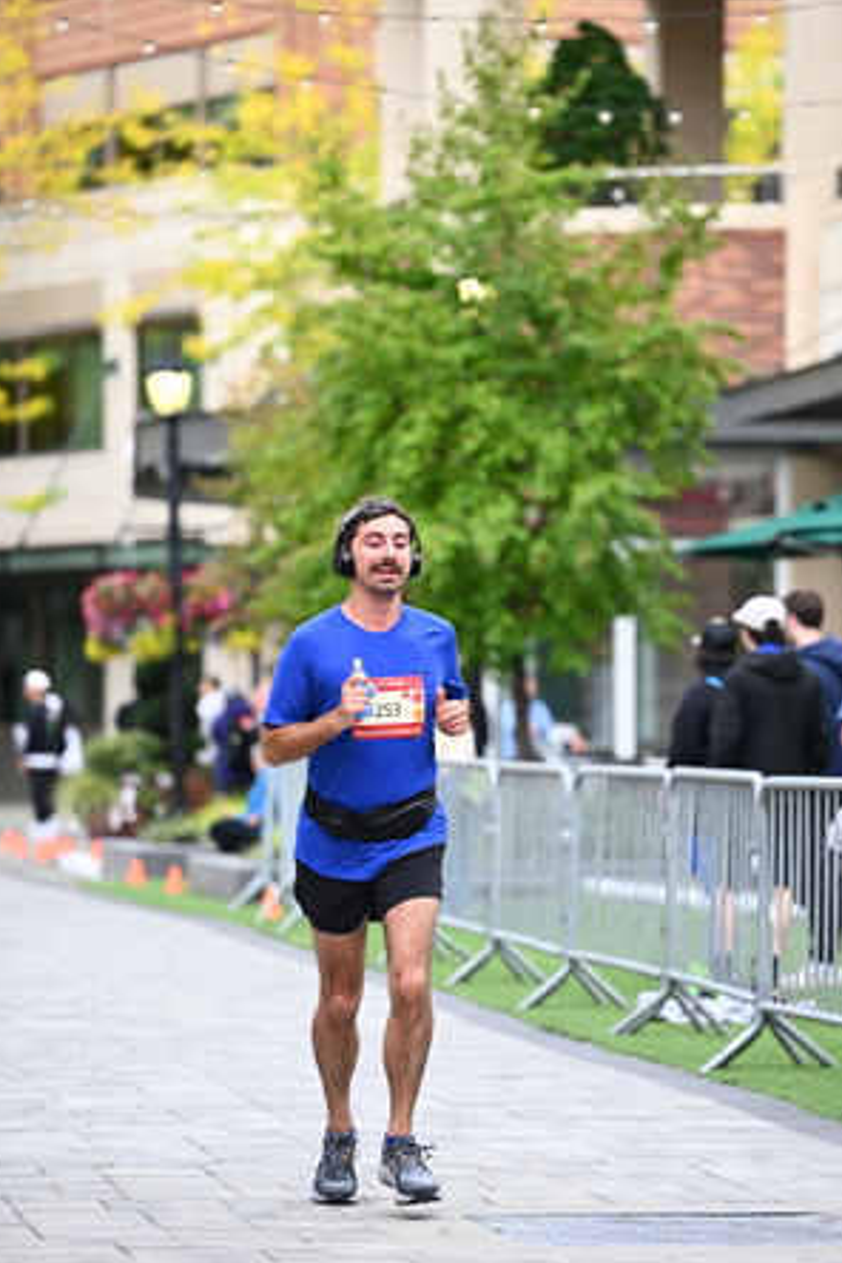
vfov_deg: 12.8
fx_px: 5648
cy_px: 731
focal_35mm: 161
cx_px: 499
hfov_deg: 8.5
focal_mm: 130
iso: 640
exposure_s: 1/1250
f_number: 2.8
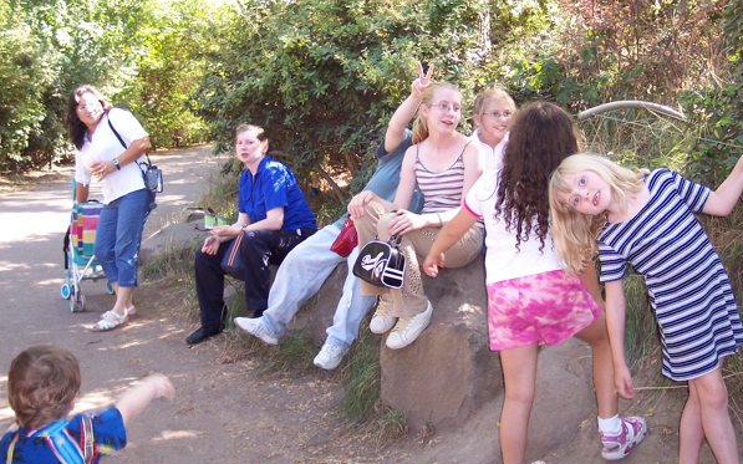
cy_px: 193
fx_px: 972
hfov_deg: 41.8
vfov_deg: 26.8
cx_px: 383
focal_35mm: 48
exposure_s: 1/60
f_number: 2.8
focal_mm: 8
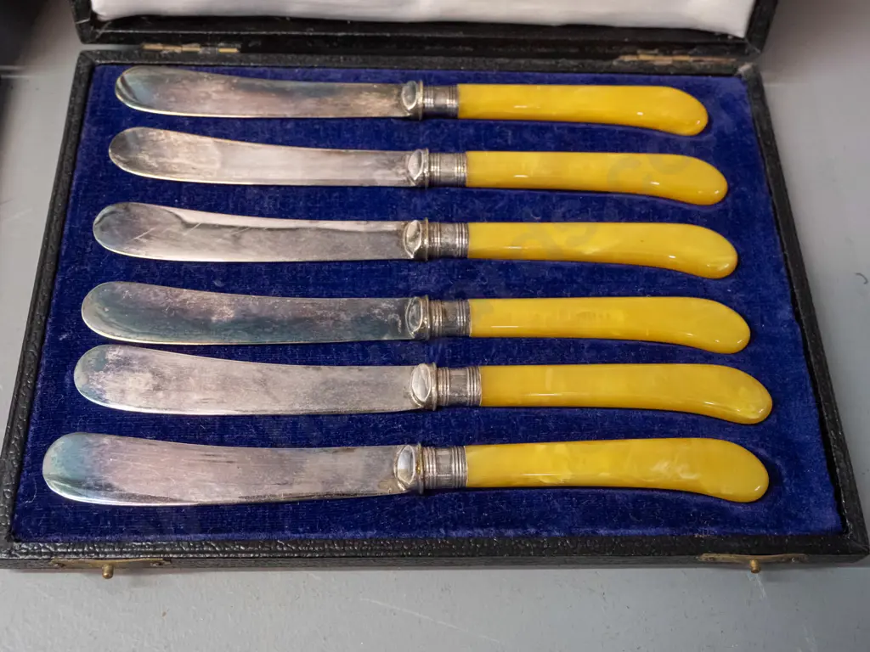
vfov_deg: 37.7
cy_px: 326
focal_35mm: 38
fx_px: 955
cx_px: 435
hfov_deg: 49.0
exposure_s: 1/80
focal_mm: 19
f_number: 5.6
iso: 3200
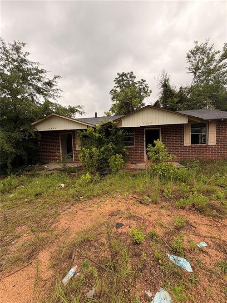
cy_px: 152
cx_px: 114
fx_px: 122
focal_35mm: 14
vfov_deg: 102.1
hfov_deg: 85.7
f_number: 2.2
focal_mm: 2.22
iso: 50
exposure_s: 1/121
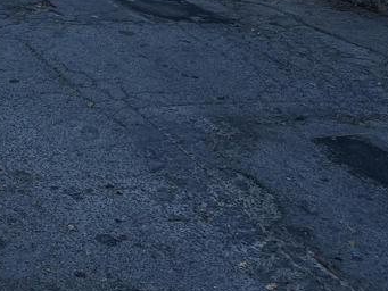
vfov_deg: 17.4
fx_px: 875
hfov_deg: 22.3
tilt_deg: -5.4
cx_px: -123
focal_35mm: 78
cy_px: -122
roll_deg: -0.9
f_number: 1.5
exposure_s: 1/2695
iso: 50
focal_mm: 5.7
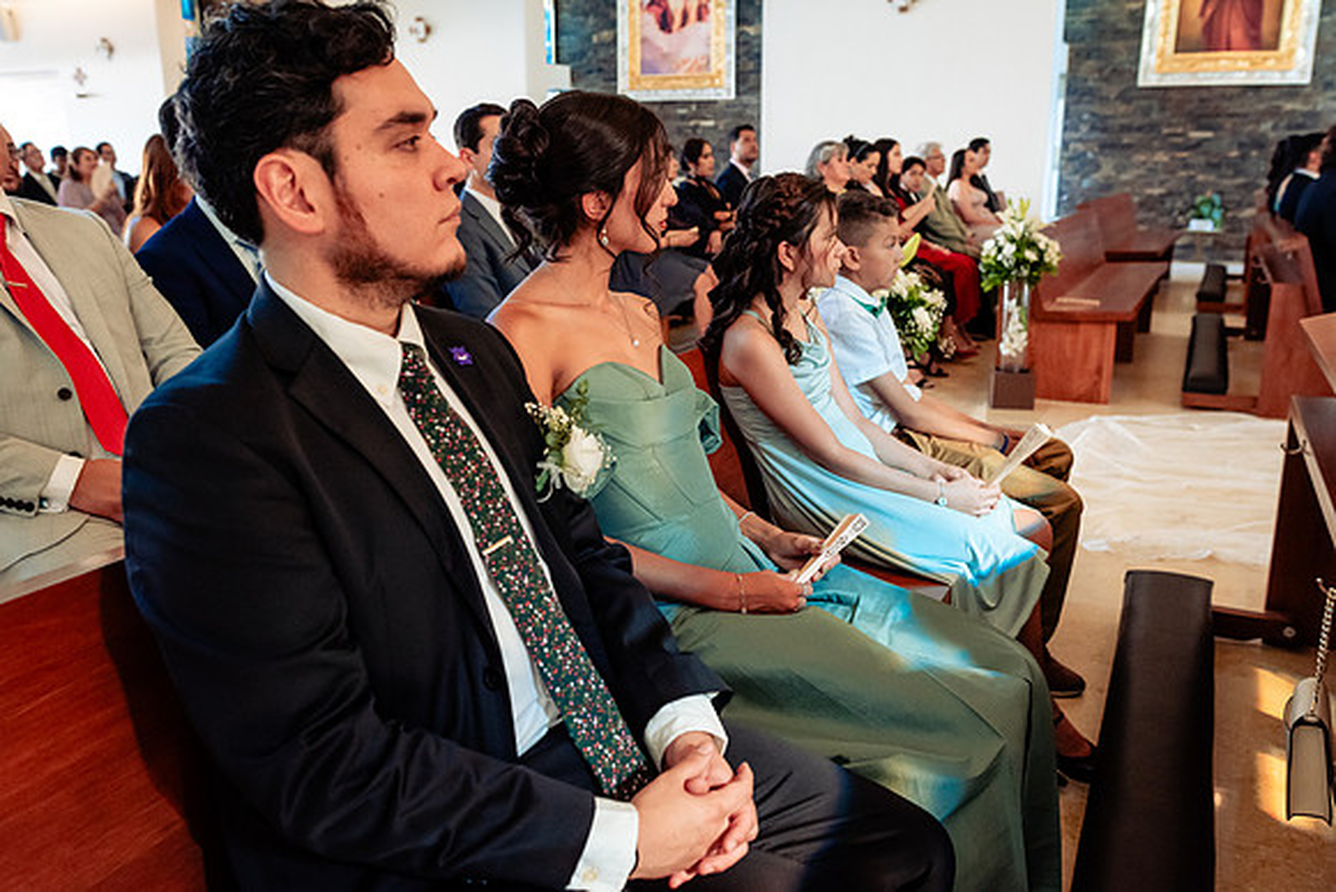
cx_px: 668
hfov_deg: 60.2
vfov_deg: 42.3
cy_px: 446
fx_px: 1152
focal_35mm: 31
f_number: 4.5
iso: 2500
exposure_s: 1/160
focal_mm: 30
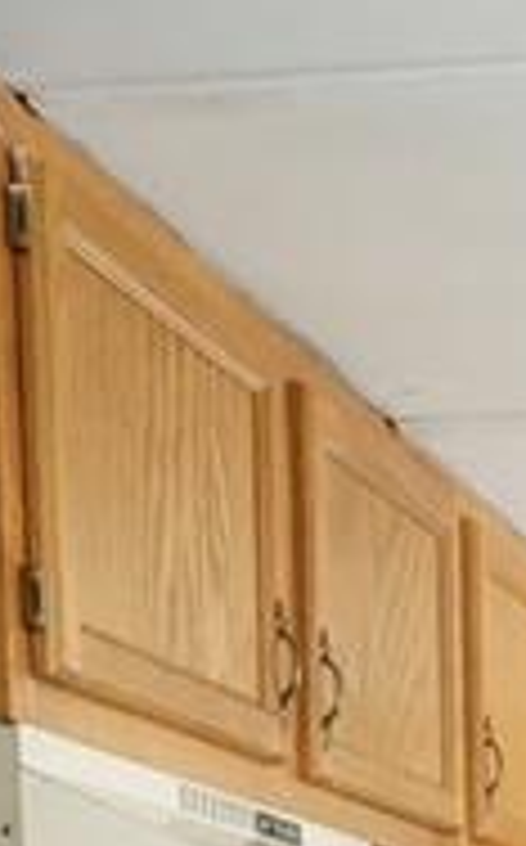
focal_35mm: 100
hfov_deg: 11.8
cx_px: 1016
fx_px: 2301
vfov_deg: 17.8
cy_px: 1400
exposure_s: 1/160
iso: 1600
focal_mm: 16
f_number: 7.1
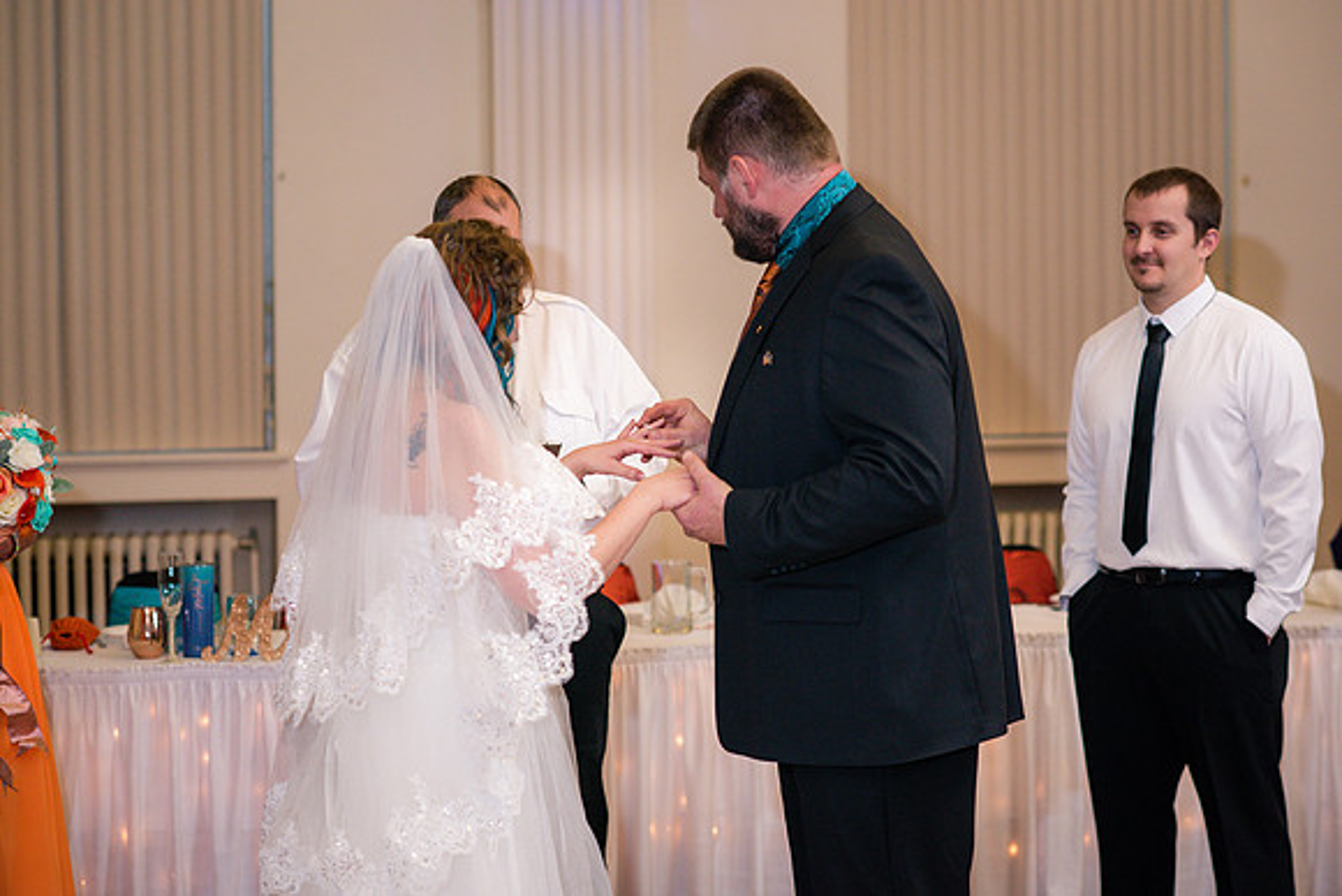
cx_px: 671
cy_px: 448
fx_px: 3169
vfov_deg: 16.1
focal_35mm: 85
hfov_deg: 23.9
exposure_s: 1/200
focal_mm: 85
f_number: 3.2
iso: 800
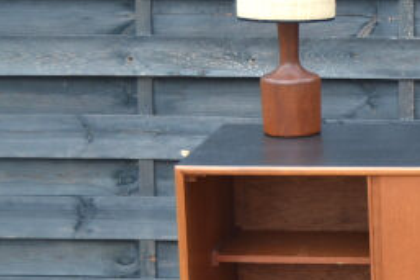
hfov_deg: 11.5
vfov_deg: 8.1
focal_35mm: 168
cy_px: 242
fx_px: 1959
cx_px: 706
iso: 200
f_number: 5.6
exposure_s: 1/125
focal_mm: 32
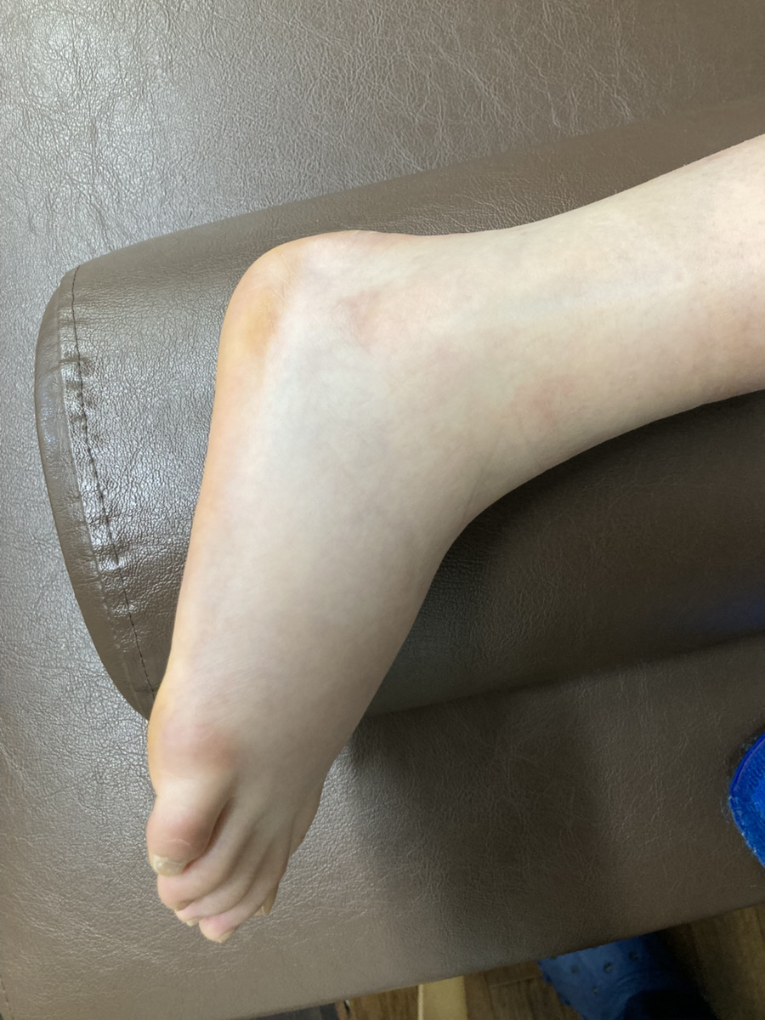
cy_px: 510
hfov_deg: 49.7
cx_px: 382
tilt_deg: -86.3
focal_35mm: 28
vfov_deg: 63.4
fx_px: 825
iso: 160
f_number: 1.8
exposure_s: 1/60
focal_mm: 3.99
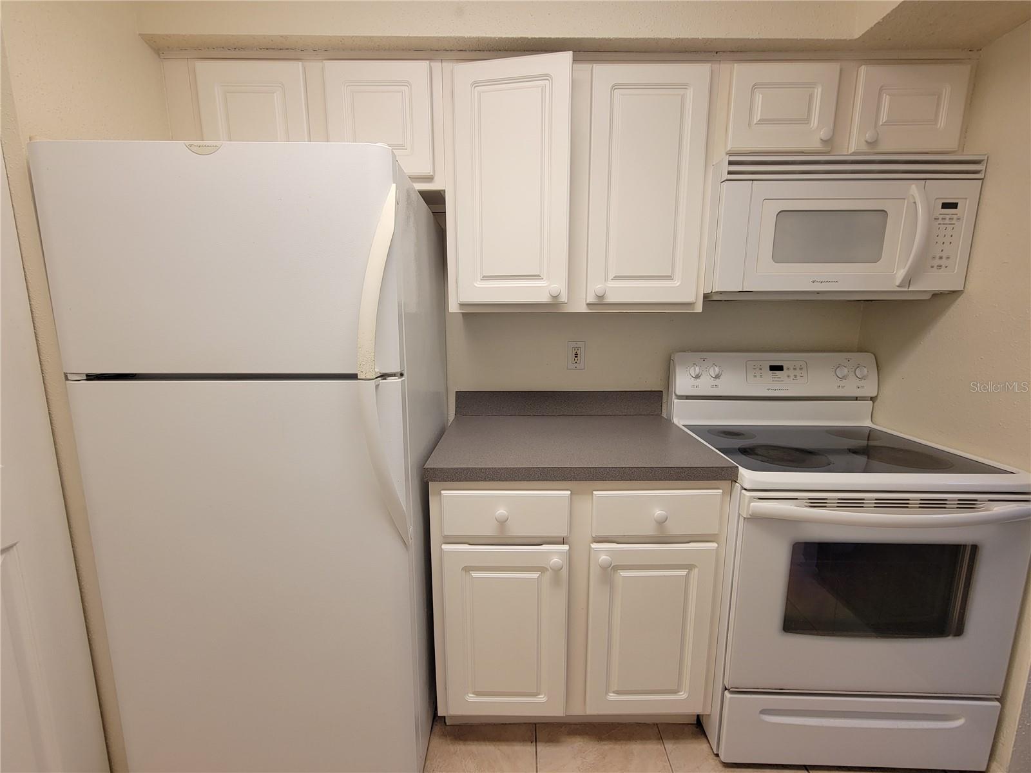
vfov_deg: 89.9
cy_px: 386
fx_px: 387
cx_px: 516
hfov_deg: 106.2
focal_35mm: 13
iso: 64
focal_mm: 2.2
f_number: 2.2
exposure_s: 1/60
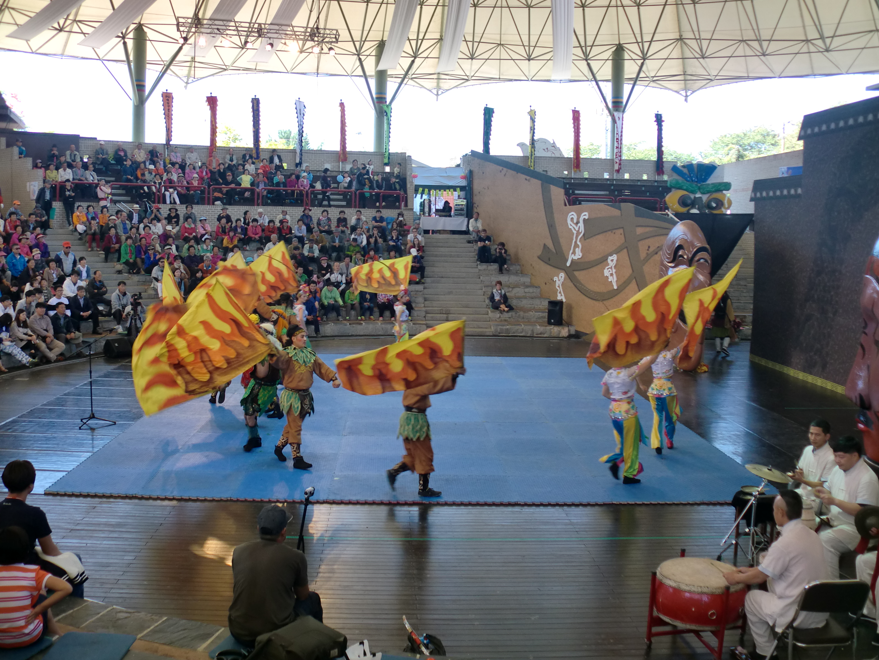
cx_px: 441
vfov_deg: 39.7
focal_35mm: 36
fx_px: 914
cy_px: 326
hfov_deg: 51.4
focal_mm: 6.3
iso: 64
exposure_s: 1/100
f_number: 3.1
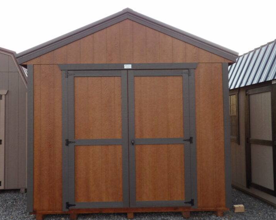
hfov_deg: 51.5
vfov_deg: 42.2
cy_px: 110
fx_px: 286
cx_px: 130
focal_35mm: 35
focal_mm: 5.9
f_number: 3.6
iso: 442
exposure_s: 1/17
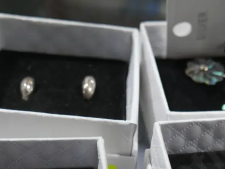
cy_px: 192
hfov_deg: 22.0
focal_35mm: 88
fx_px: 572
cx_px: 170
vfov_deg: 16.2
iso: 400
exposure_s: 1/60
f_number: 4.1
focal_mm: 19
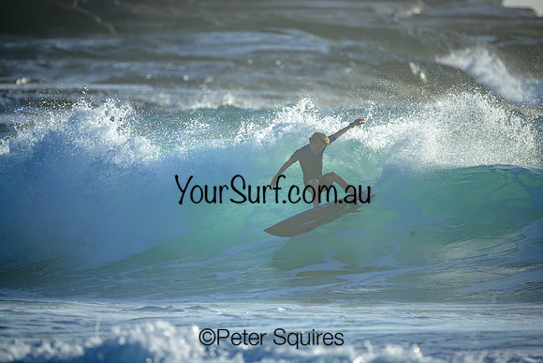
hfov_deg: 2.6
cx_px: 272
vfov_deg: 1.7
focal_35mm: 800
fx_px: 12069
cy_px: 182
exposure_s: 1/2500
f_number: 6.3
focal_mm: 800
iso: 320
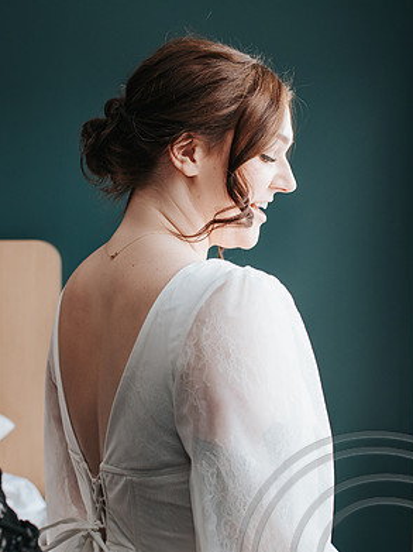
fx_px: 939
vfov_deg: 32.7
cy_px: 281
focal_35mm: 59
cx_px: 216
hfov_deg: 24.8
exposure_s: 1/200
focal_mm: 35
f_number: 3.5
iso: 720
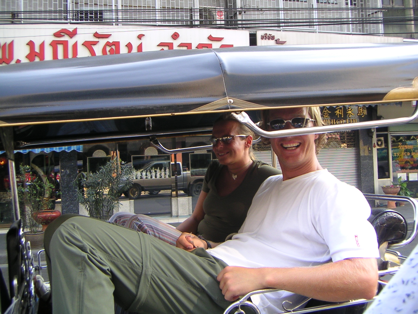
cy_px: 157
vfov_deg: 35.1
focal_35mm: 41
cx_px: 209
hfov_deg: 45.8
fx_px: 495
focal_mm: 5.4
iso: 64
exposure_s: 1/90
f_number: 2.9
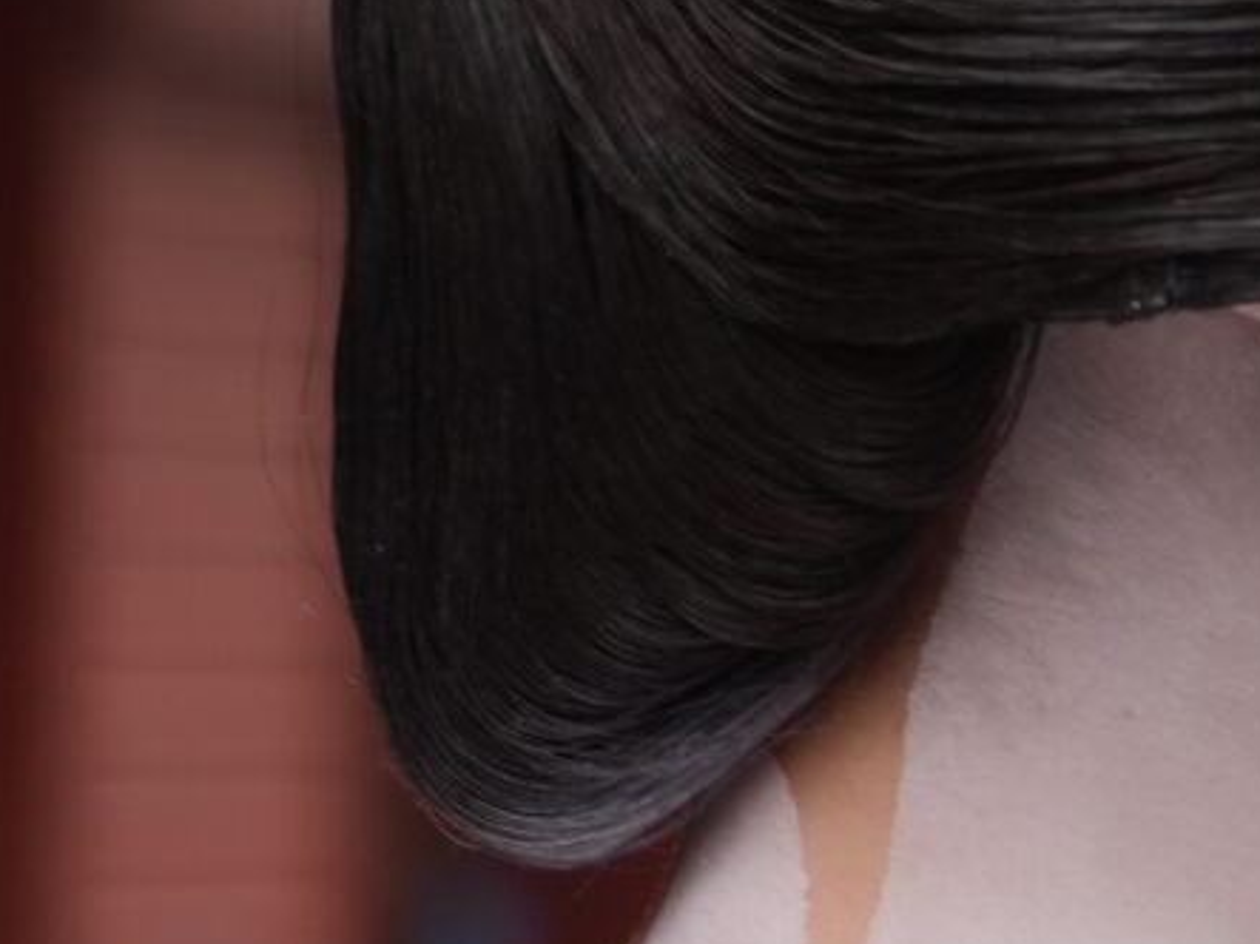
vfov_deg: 2.5
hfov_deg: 3.4
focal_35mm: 584
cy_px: 1409
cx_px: 2574
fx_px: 21251
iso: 250
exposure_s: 1/320
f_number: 4
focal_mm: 105
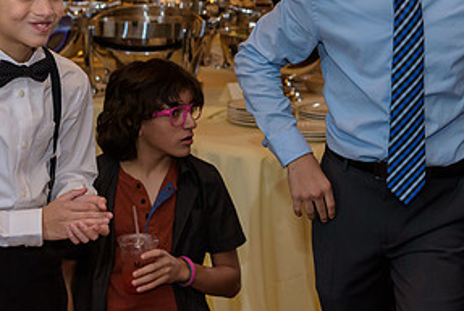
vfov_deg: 13.0
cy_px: 36
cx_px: 380
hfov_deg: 19.2
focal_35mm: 105
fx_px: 1355
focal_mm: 52
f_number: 3.2
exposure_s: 1/125
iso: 1600
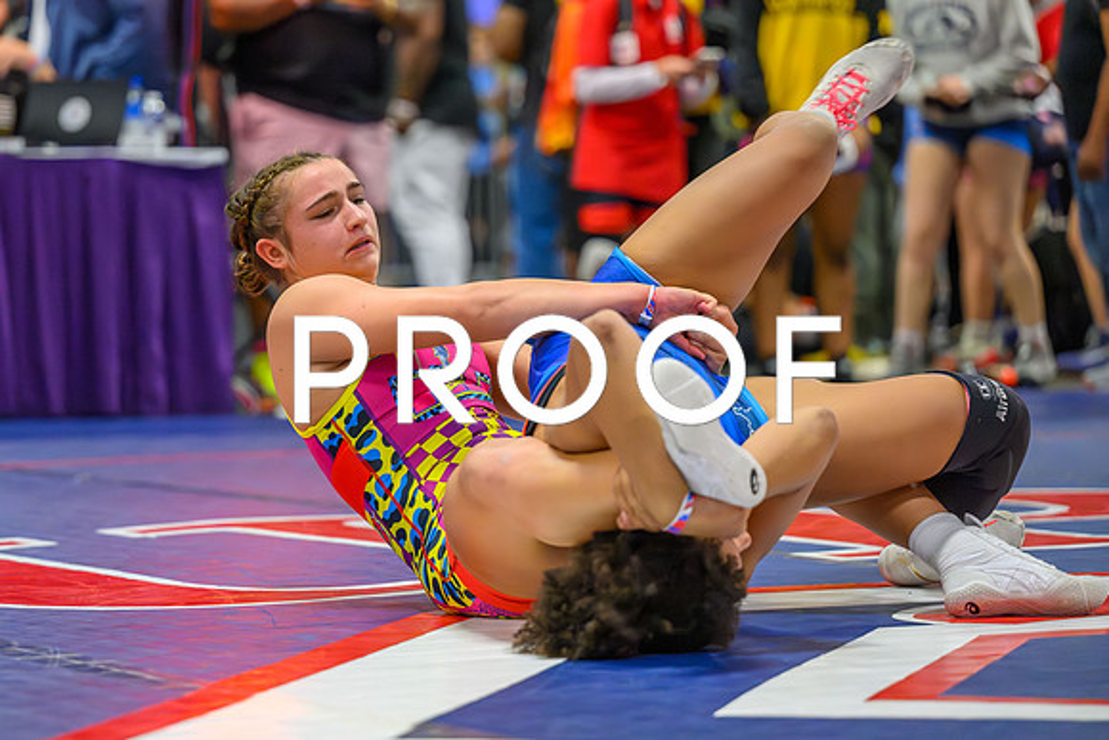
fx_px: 4729
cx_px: 458
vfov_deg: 8.9
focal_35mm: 153
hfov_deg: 13.4
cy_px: 341
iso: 12800
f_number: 2.8
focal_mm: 130
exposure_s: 1/800
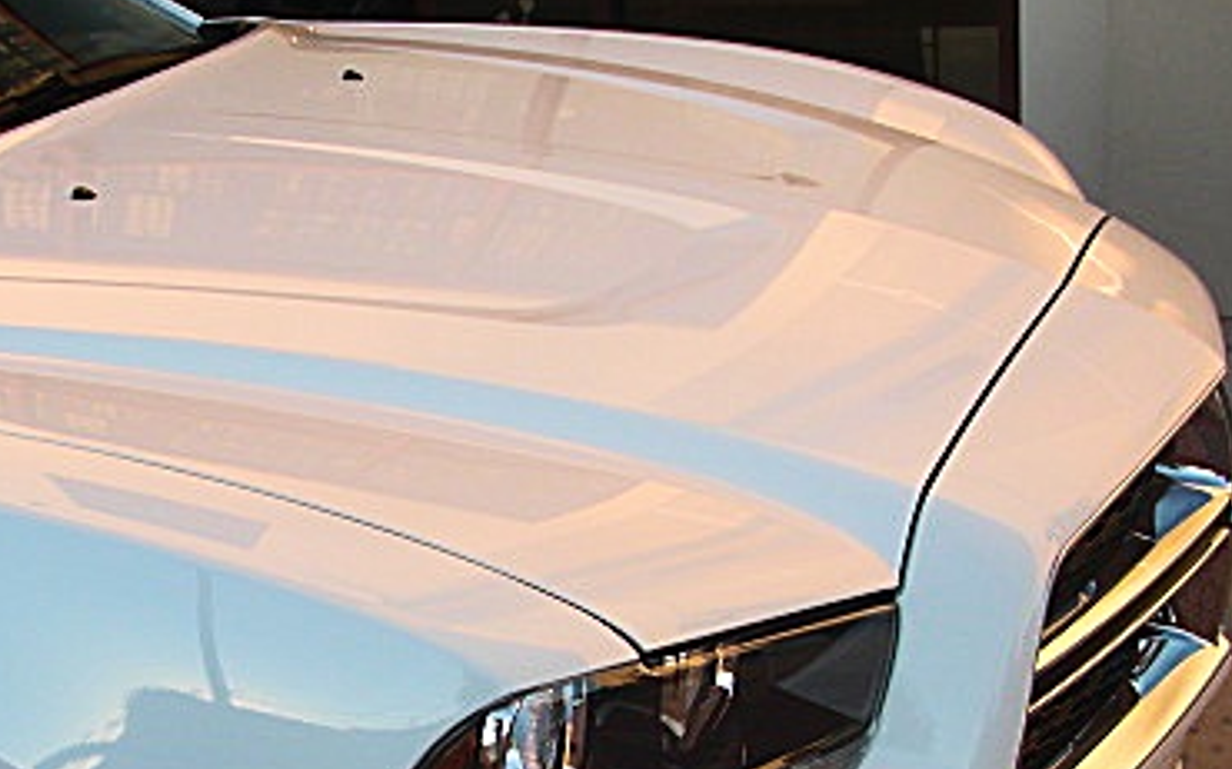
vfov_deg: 19.4
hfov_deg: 30.5
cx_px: 303
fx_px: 2215
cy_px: 659
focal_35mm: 66
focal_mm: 6.3
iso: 50
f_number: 2.8
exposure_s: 1/160
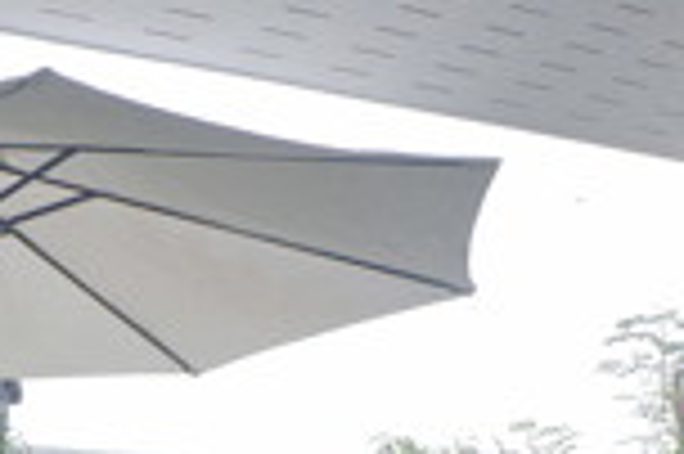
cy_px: 710
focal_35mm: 95
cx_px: -54
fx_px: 1803
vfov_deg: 13.4
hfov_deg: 20.5
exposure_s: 1/350
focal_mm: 16
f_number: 5.6
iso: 200
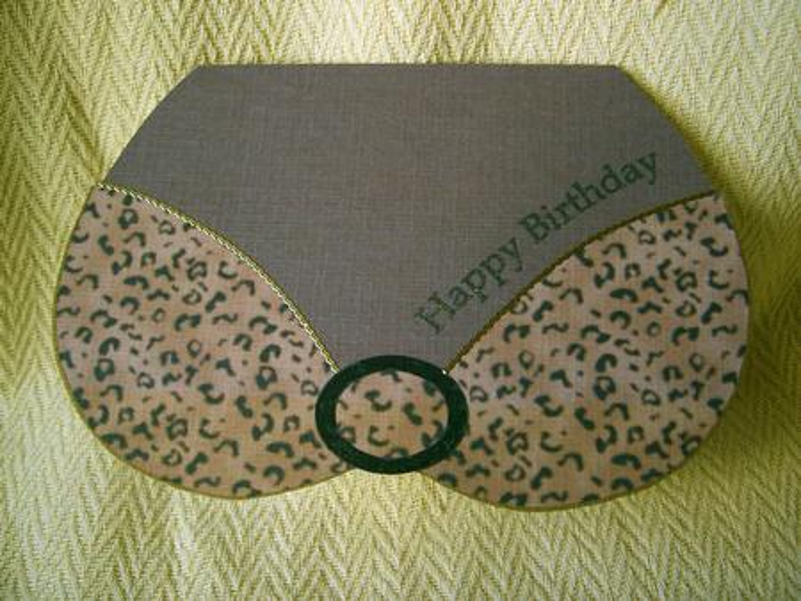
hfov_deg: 47.8
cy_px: 300
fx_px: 903
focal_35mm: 39
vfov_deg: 36.9
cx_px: 400
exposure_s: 1/160
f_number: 2.8
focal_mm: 8
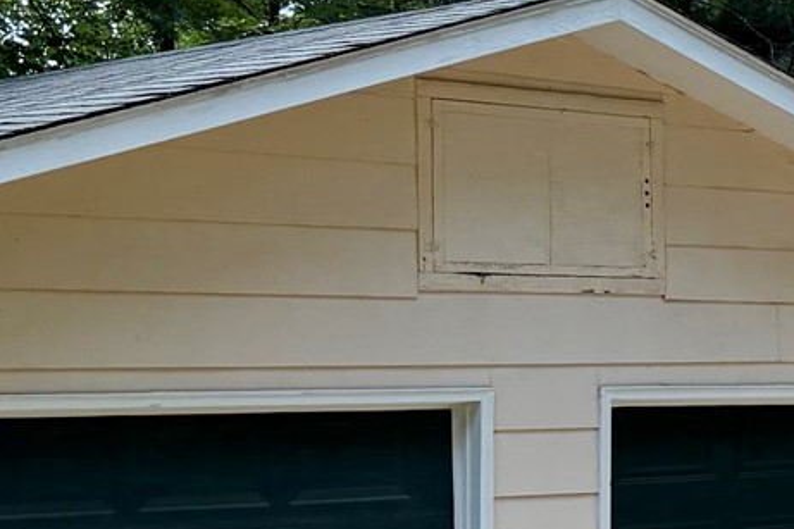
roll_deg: +1.7
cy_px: 307
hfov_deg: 15.6
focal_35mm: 111
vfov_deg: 12.3
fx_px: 2447
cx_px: 1459
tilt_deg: +2.3
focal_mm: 6.76
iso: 100
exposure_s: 1/612
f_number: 1.78
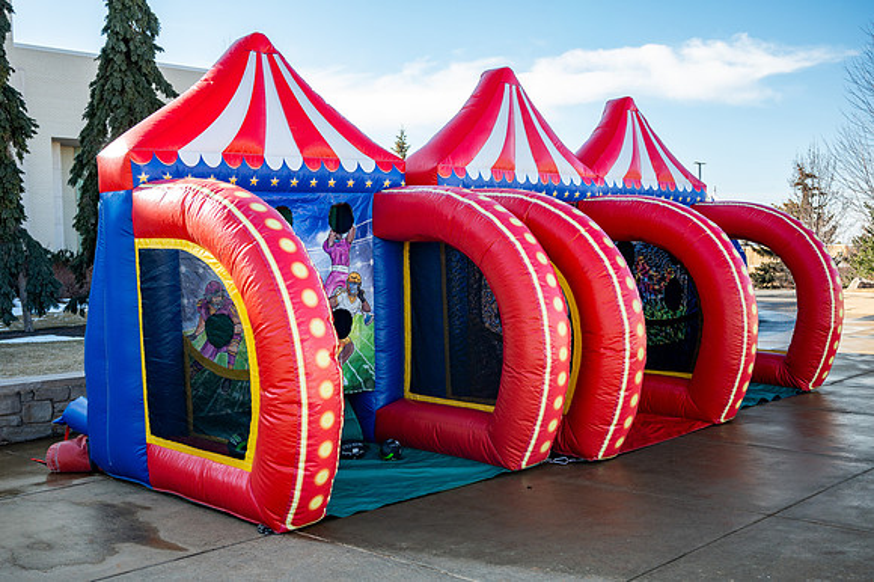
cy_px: 283
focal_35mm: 40
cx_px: 421
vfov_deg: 33.0
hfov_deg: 48.0
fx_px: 981
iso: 200
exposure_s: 1/800
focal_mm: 39
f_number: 4
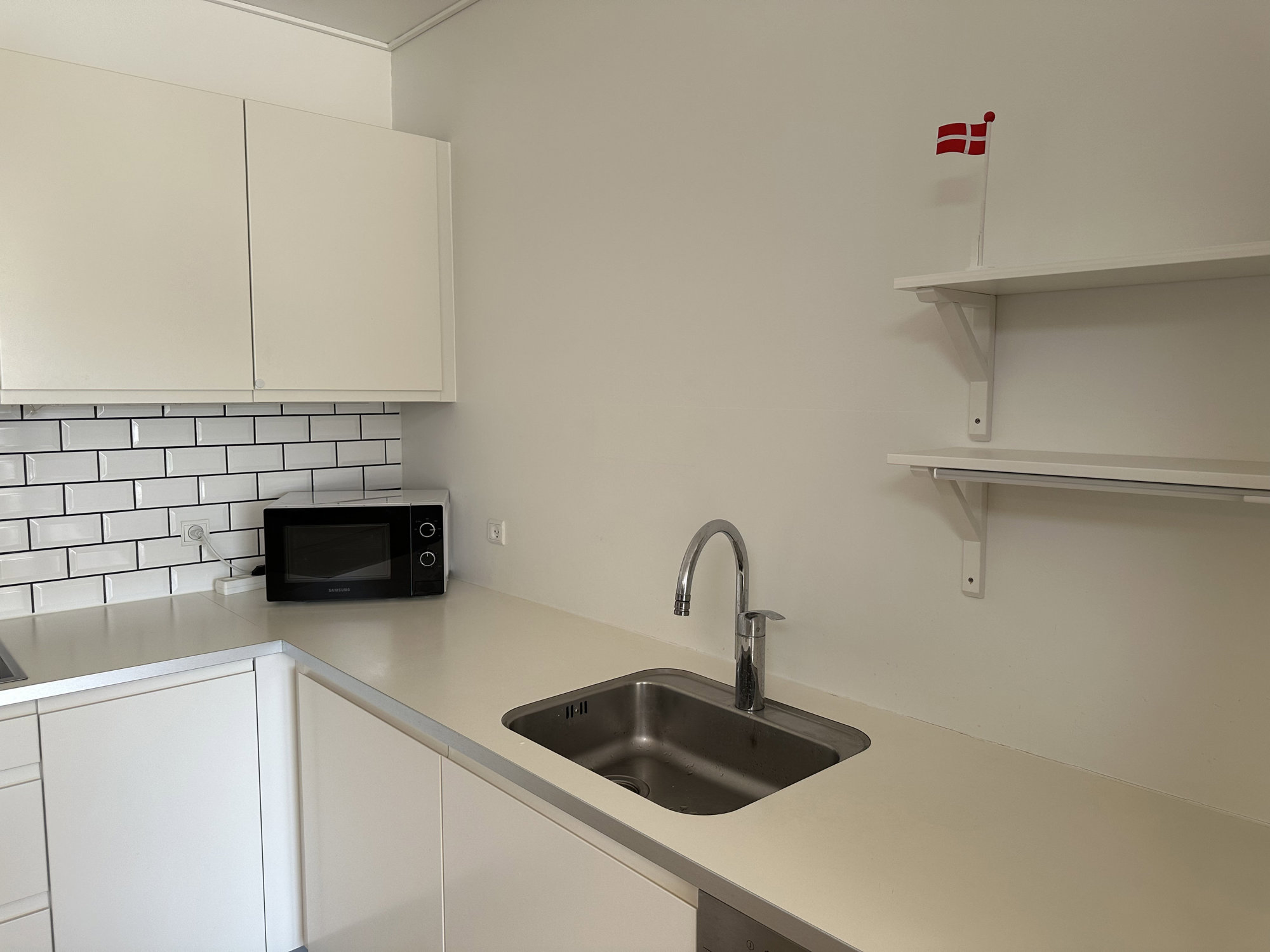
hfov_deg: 71.6
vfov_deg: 56.8
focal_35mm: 24
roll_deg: -0.2
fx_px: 881
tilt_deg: -5.0
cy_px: 476
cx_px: 635
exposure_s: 1/121
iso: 100
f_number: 1.78
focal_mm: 6.86
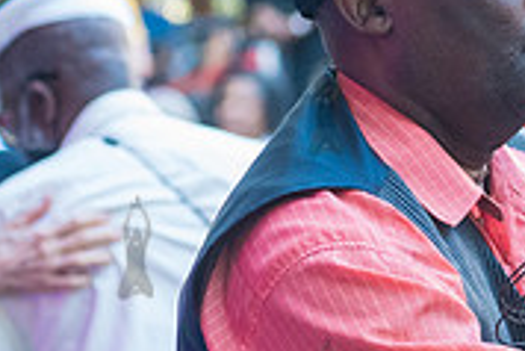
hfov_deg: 7.8
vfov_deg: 5.3
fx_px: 3795
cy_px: 246
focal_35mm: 260
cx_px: 705
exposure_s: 1/400
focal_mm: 80
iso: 3200
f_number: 4
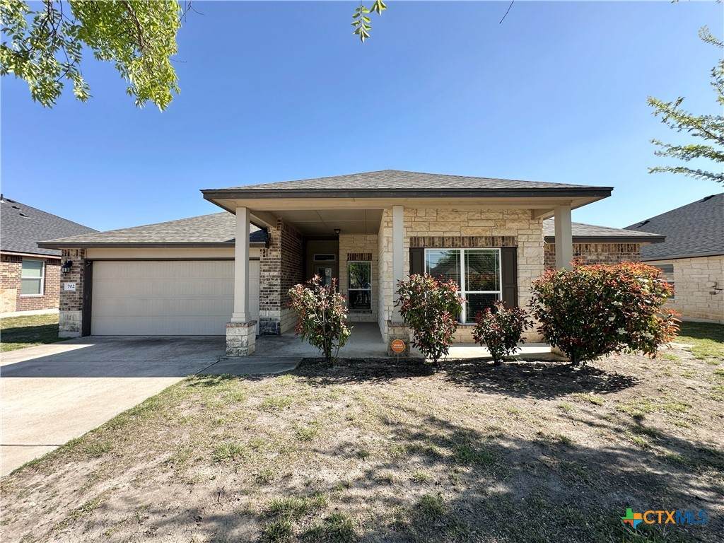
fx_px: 293
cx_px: 362
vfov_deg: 85.7
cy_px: 272
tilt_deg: +2.3
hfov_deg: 102.1
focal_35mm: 14
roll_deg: -0.4
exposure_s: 1/734
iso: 40
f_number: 2.2
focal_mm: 2.22
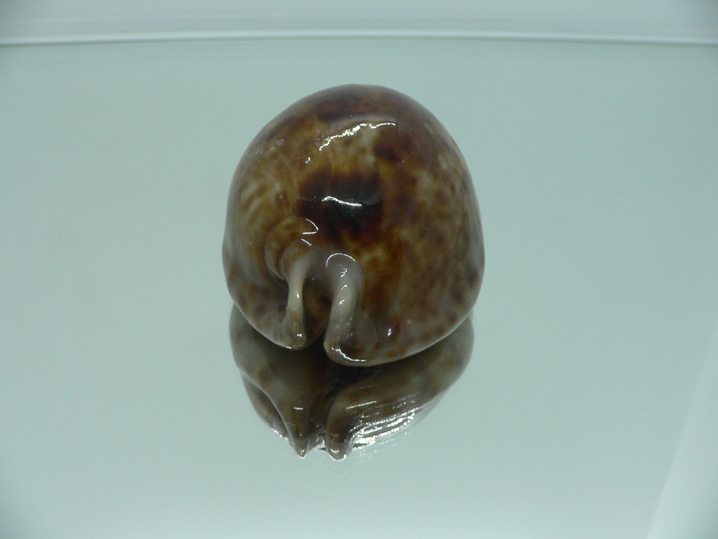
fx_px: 747
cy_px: 274
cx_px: 356
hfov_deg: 51.4
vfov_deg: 39.7
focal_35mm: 36
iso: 100
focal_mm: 4.6
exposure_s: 1/60
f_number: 2.8
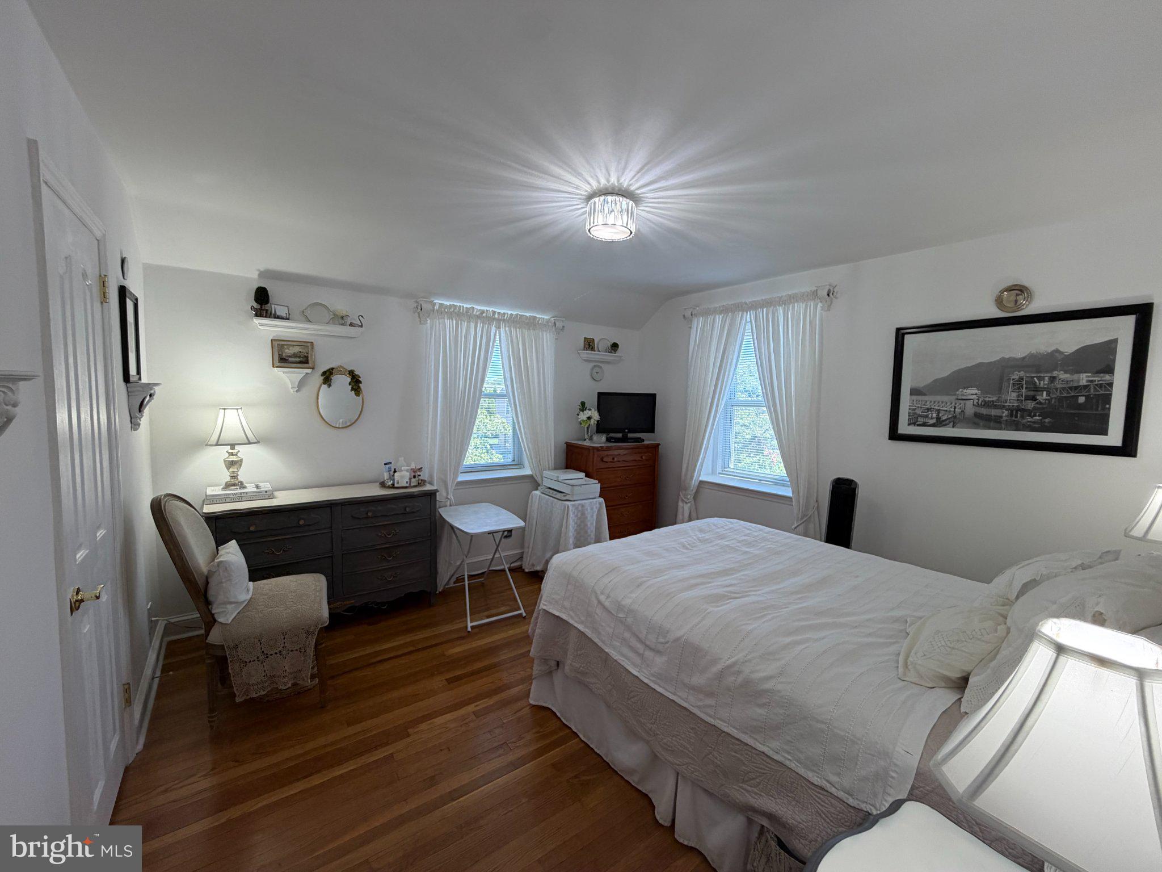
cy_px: 436
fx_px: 470
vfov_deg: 85.7
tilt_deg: -5.0
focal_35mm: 14
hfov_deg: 102.1
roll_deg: -1.2
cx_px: 581
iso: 100
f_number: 2.2
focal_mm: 2.22
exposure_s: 1/120
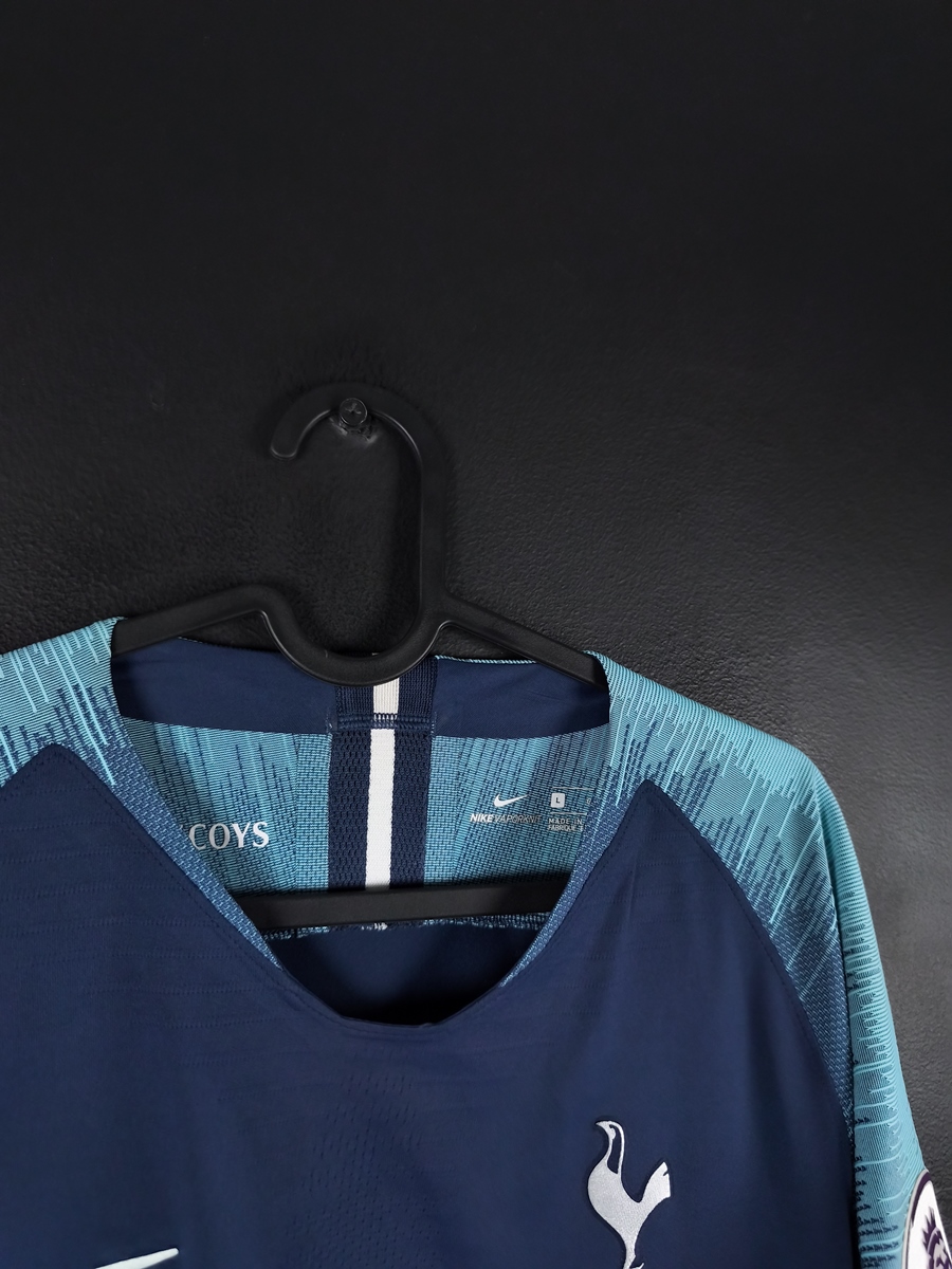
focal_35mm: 23
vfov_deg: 73.9
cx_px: 476
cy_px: 634
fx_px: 843
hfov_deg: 58.9
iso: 400
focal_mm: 6.57
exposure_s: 1/200
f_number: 1.6
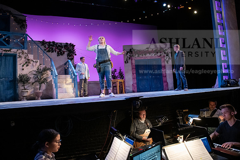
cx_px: 120
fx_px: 160
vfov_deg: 53.2
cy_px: 80
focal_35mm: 24
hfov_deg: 73.7
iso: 4000
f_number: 3.2
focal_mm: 24
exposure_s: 1/200
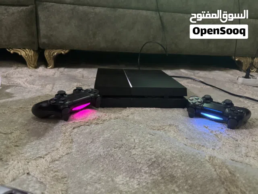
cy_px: 97
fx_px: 179
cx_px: 129
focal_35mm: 24
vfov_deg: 56.8
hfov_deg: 71.6
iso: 800
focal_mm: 6.76
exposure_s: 1/25
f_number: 1.78
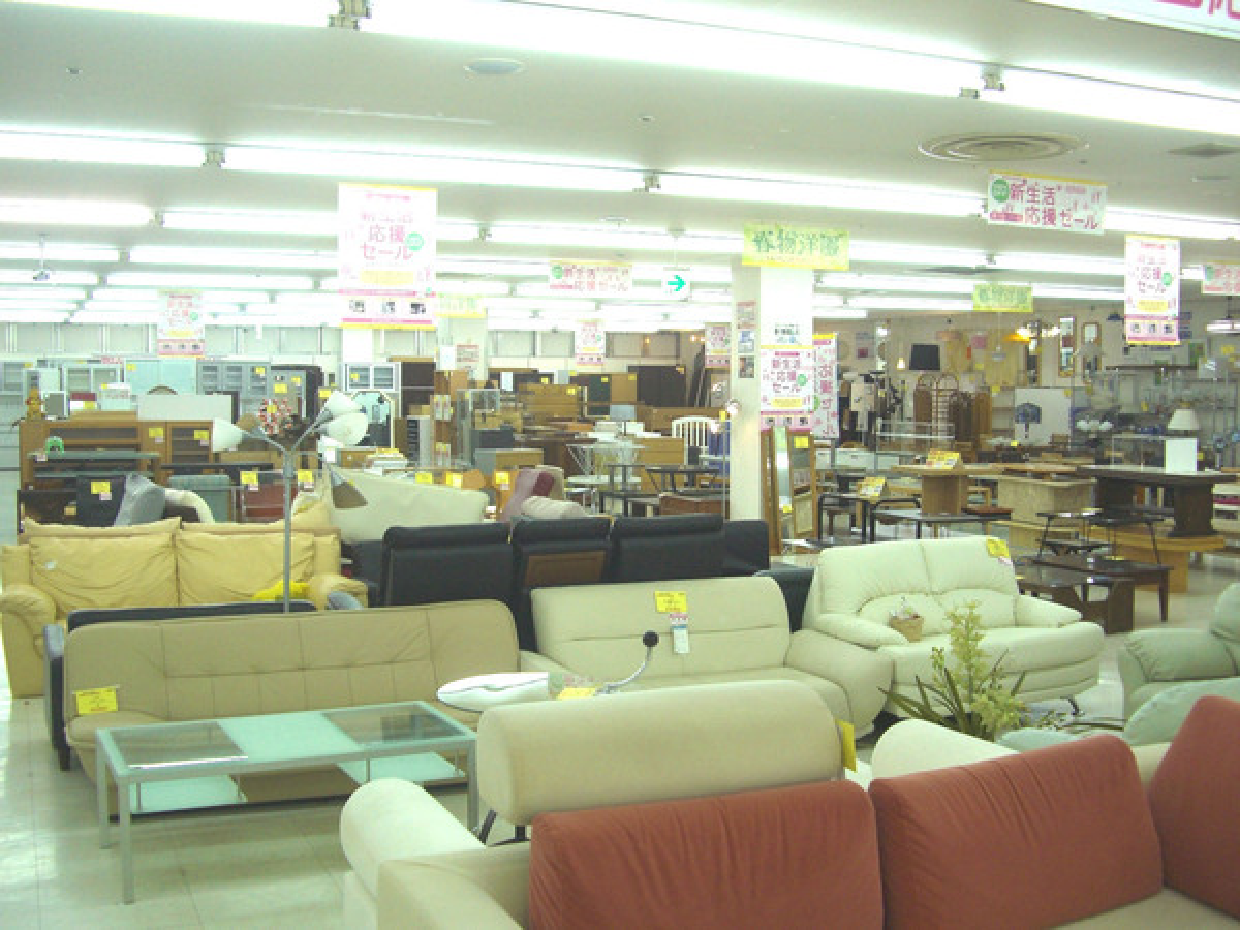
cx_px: 620
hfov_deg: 49.0
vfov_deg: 37.7
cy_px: 465
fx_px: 1361
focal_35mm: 38
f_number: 2.8
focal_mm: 7.9
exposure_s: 1/160
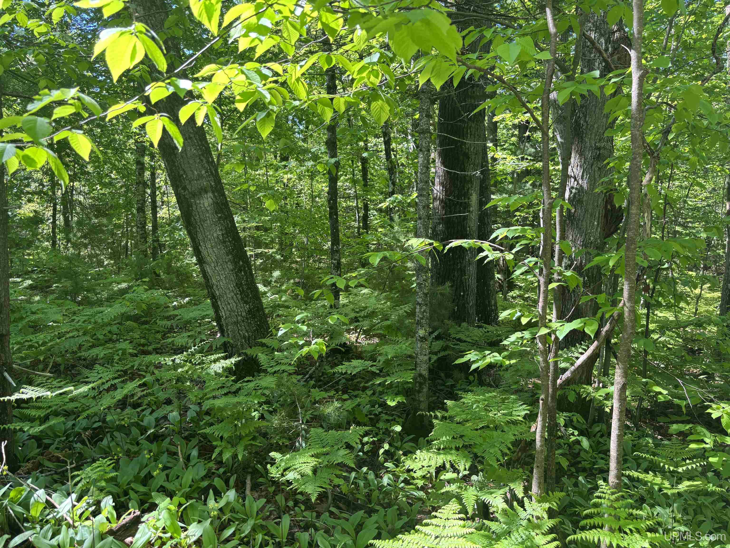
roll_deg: -0.7
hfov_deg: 67.3
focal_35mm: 26
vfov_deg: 53.1
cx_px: 365
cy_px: 274
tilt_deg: -5.0
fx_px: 548
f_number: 1.6
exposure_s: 1/121
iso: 40
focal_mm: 5.96
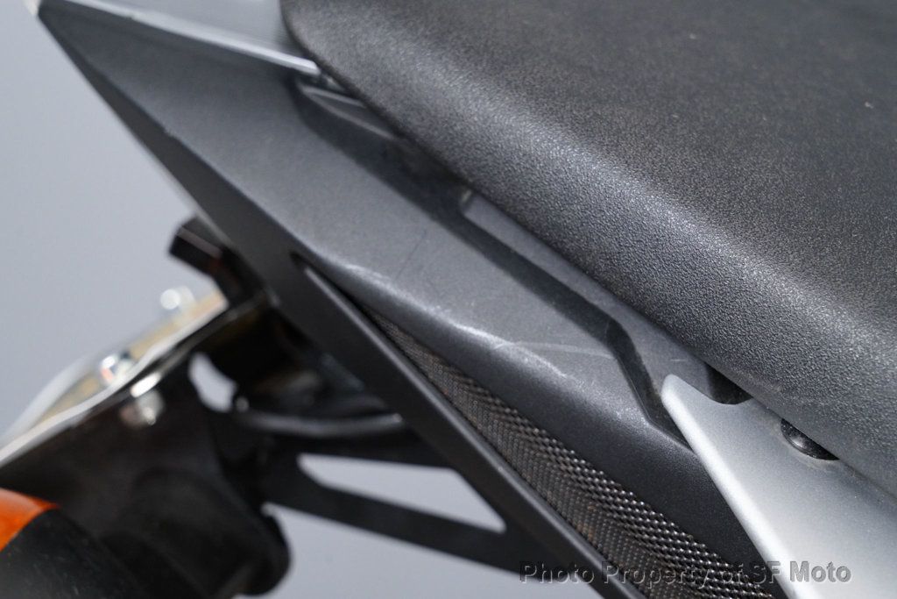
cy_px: 300
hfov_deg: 19.5
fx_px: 2616
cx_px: 448
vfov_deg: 13.0
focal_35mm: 105
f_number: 9
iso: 5000
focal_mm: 105
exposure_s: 1/60
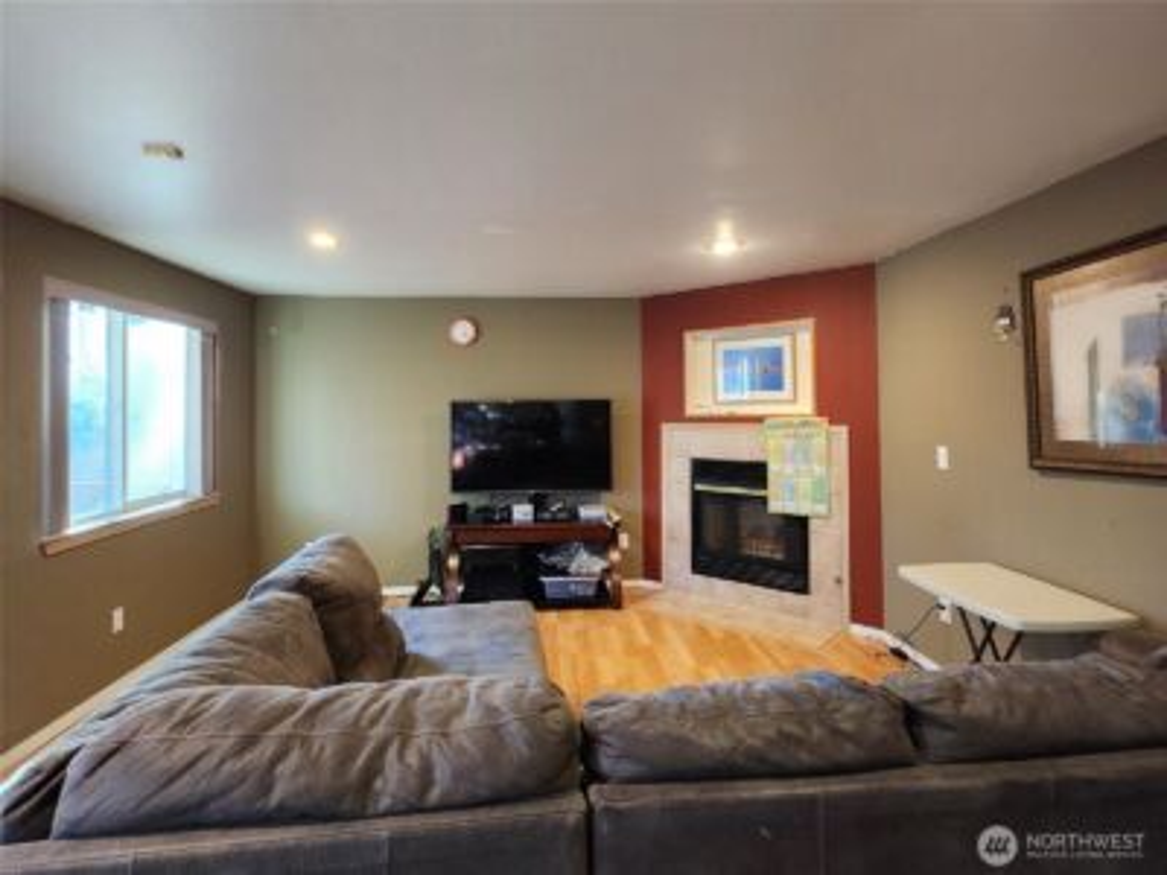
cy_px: 438
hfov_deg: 106.2
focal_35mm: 13
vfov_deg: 89.9
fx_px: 438
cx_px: 584
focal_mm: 1.74
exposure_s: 1/30
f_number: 2.2
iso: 400
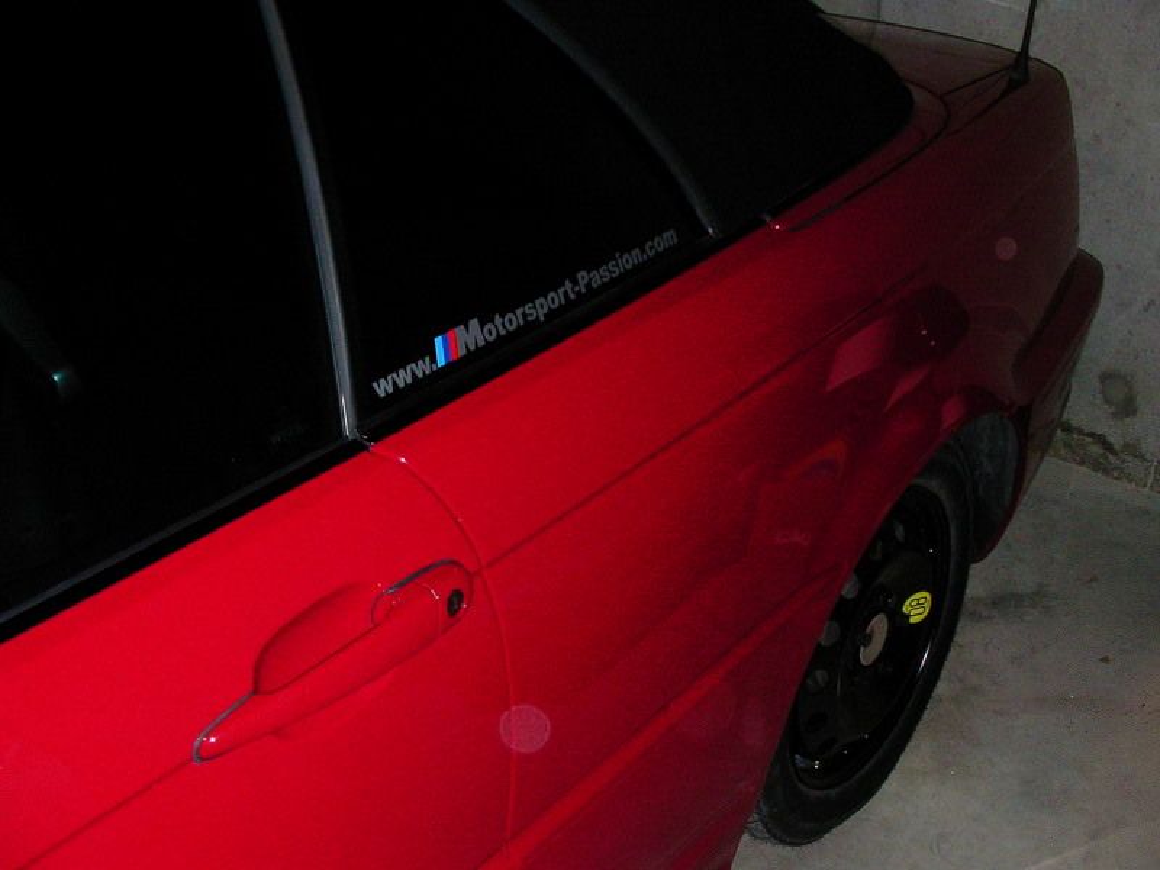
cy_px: 435
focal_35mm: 38
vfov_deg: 37.7
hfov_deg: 49.0
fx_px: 1273
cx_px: 580
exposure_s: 1/30
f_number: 3.5
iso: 200
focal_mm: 5.8
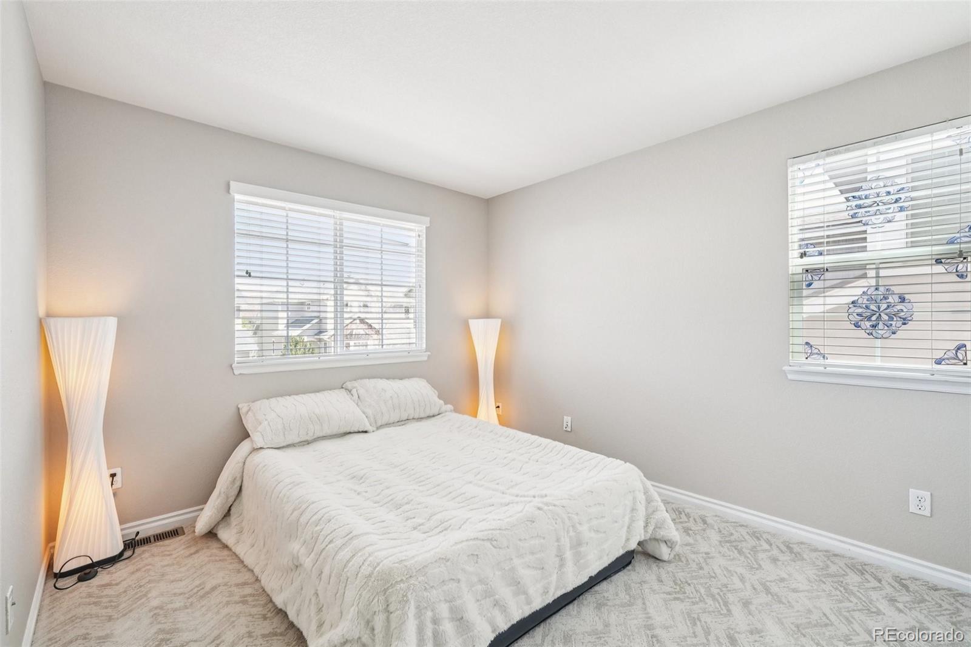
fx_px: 404
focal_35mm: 15
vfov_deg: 77.3
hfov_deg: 100.4
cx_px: 486
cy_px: 324
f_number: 8
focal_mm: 10
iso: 800
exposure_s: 1/15
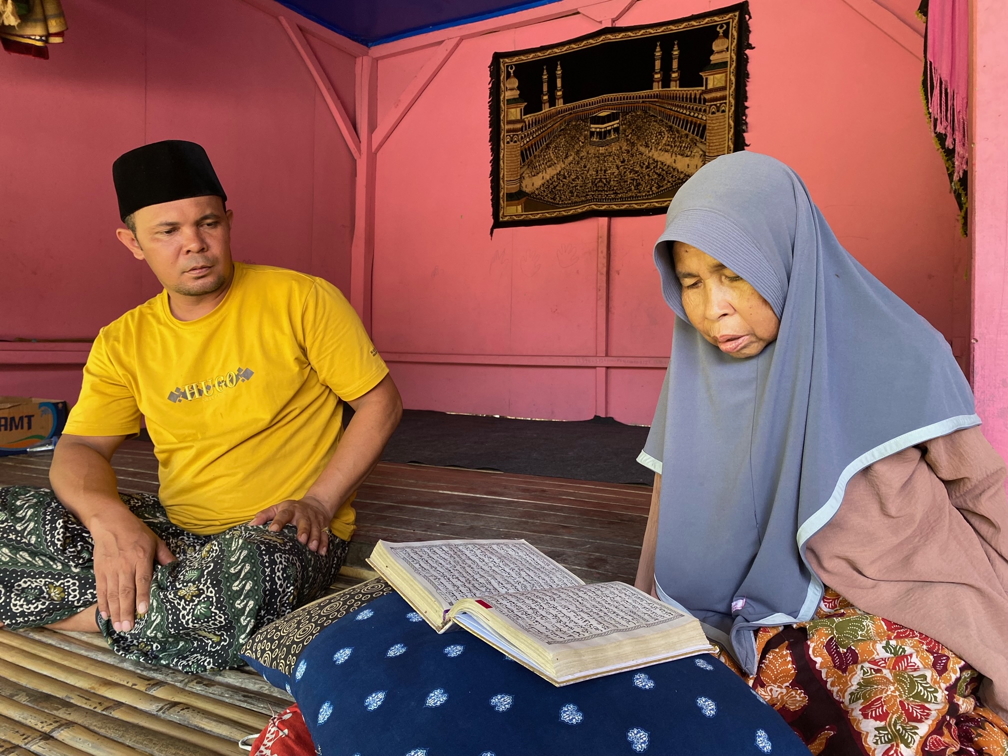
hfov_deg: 67.3
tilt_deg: -2.7
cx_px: 504
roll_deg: -0.4
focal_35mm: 26
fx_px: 757
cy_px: 378
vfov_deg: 53.1
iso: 125
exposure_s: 1/60
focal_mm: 4.25
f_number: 1.8
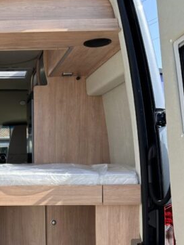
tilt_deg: -4.1
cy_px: 169
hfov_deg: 25.7
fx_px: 375
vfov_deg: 35.7
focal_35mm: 53
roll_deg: +1.6
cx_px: -14
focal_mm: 6.86
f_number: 1.78
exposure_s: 1/1412
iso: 80
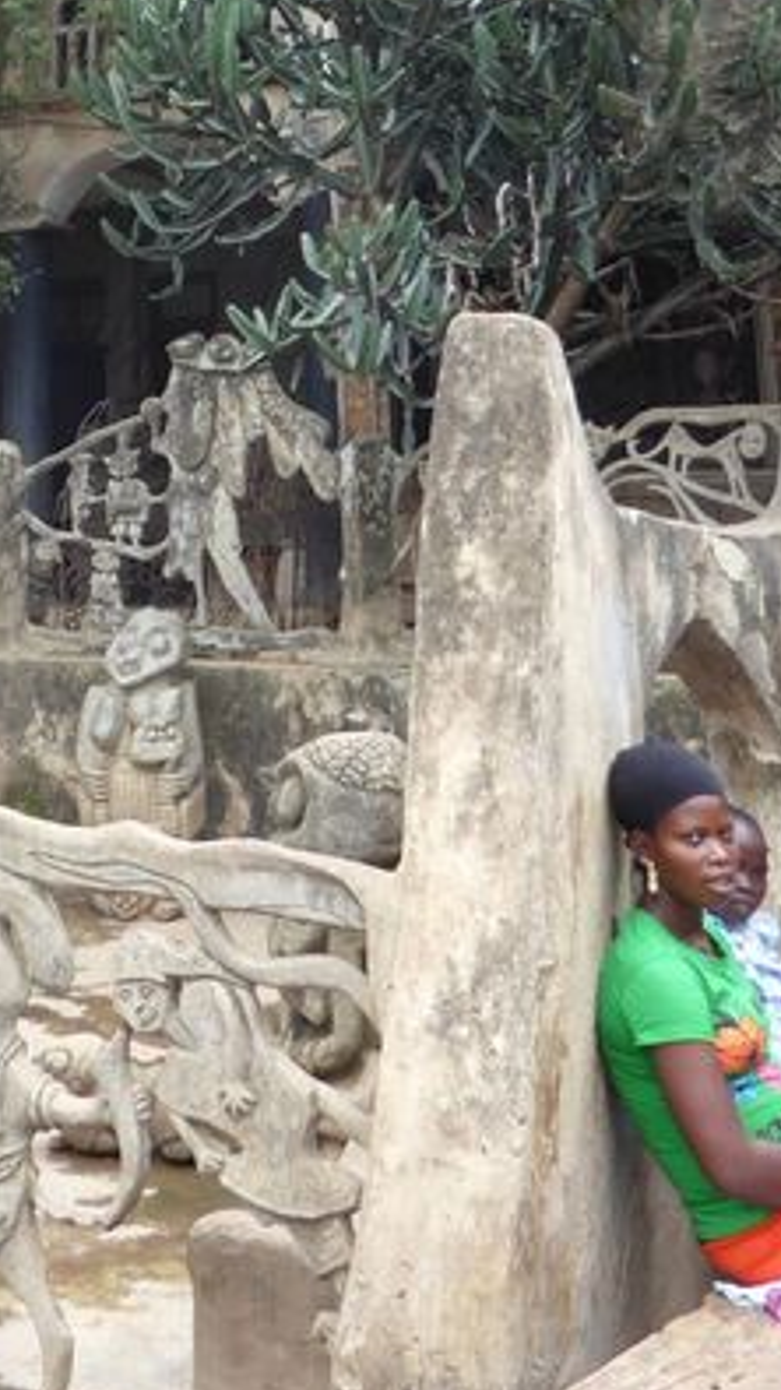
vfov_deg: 36.5
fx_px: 1952
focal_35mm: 53
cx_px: 67
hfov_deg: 22.1
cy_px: 116
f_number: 3.3
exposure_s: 1/60
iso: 100
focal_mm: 4.3
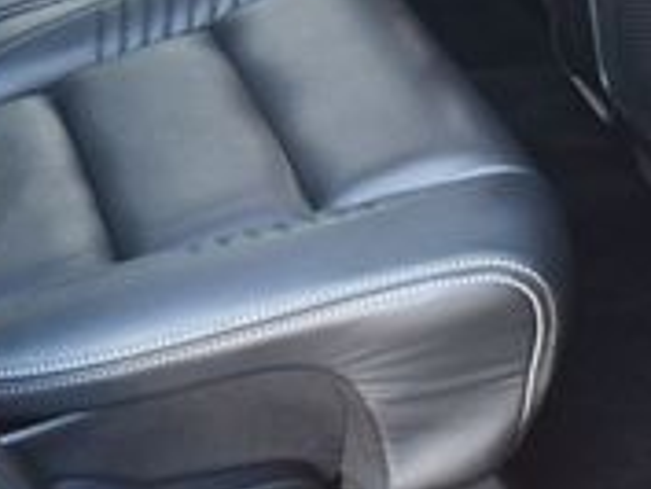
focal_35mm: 125
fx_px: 2352
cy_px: -132
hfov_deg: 15.7
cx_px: 243
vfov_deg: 11.6
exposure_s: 1/125
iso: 900
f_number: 3.5
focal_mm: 18
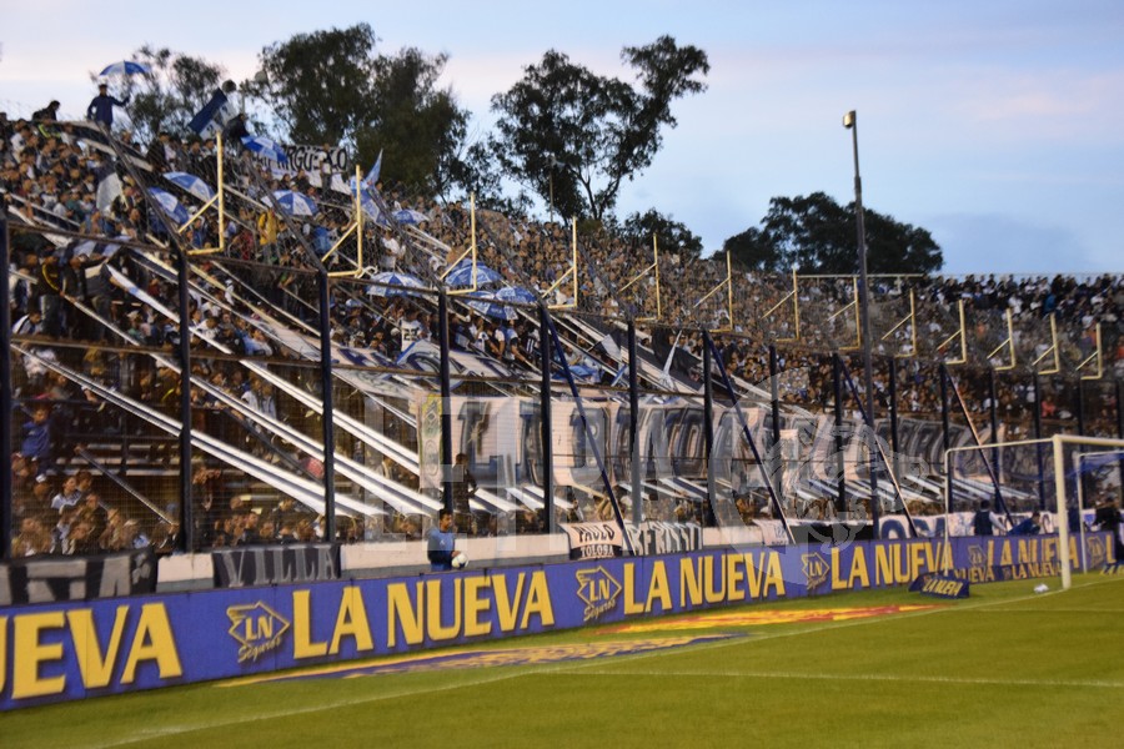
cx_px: 562
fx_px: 1967
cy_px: 374
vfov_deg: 21.6
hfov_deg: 31.9
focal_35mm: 63
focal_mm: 42
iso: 4000
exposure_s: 1/400
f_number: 4.8
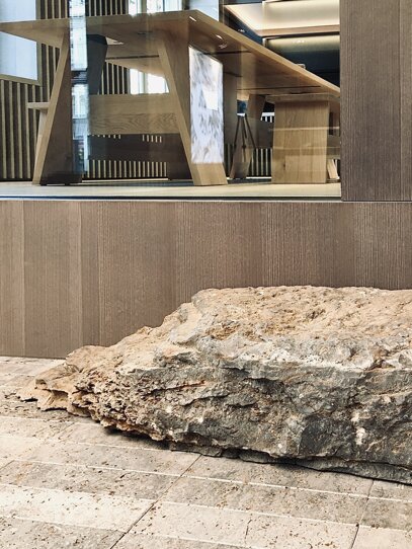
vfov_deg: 61.6
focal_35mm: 29
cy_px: 274
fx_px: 460
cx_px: 206
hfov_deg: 48.3
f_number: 2.2
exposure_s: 1/33
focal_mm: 4.15
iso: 125
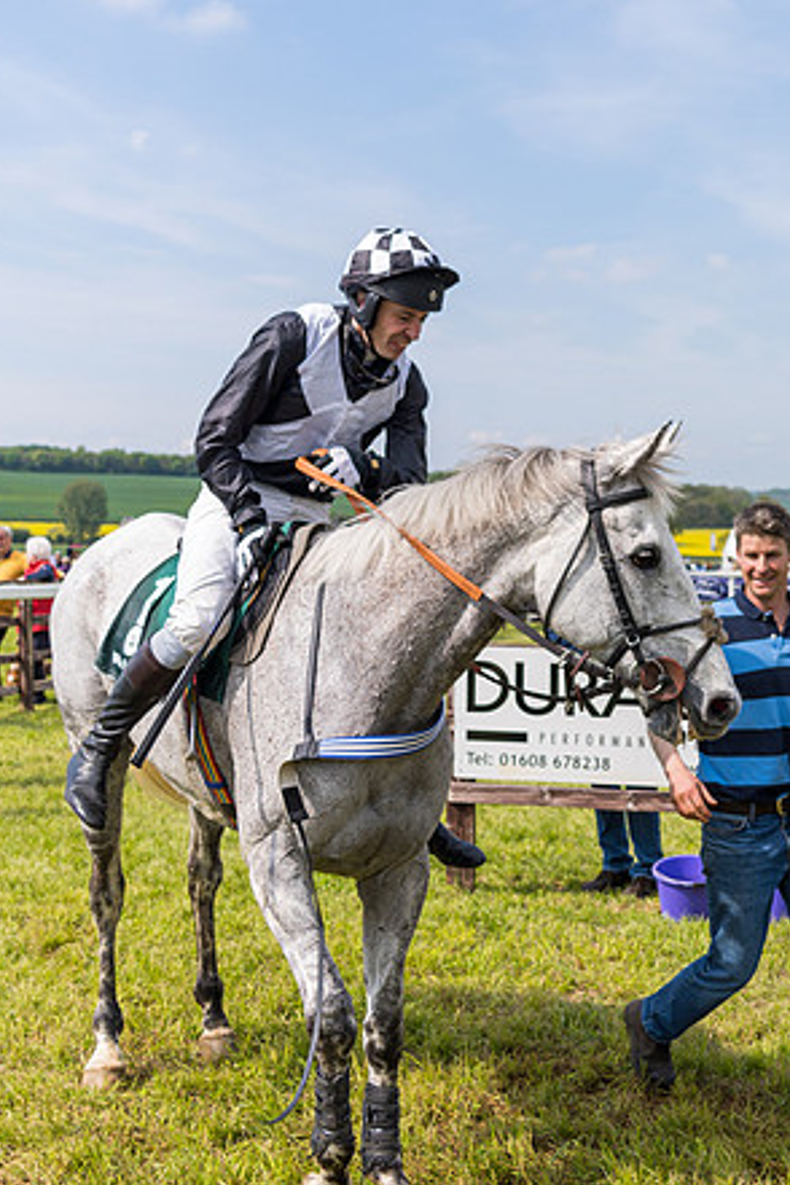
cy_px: 558
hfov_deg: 27.9
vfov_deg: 41.9
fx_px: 1547
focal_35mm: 47
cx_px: 655
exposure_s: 1/800
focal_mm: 24
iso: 50
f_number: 4
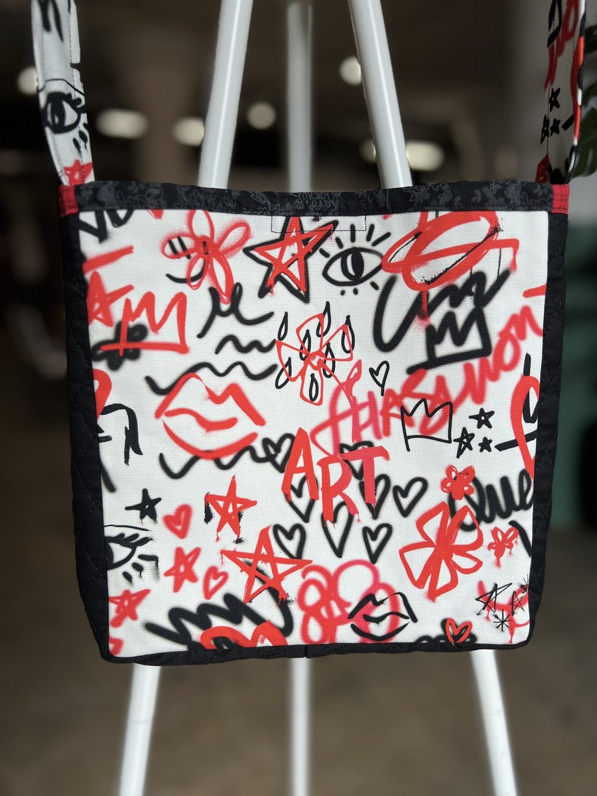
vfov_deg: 67.3
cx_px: 298
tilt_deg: -10.8
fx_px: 598
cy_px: 398
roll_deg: +1.7
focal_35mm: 26
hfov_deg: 53.1
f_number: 1.5
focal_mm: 5.7
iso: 50
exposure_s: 1/374
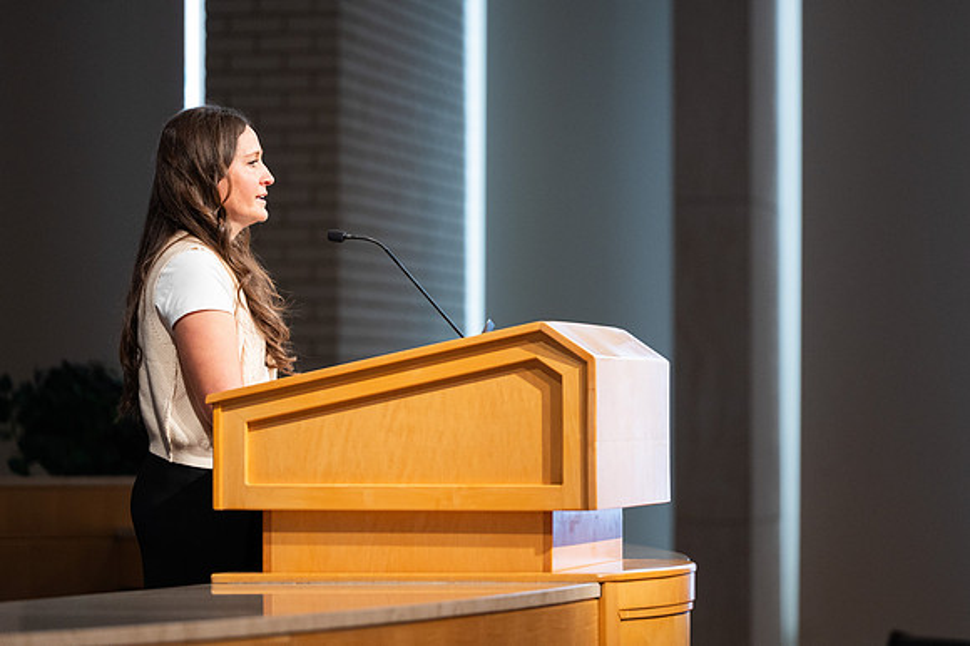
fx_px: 5565
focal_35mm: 207
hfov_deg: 10.0
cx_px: 485
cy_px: 323
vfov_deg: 6.6
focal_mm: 200
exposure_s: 1/400
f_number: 3.5
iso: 2500
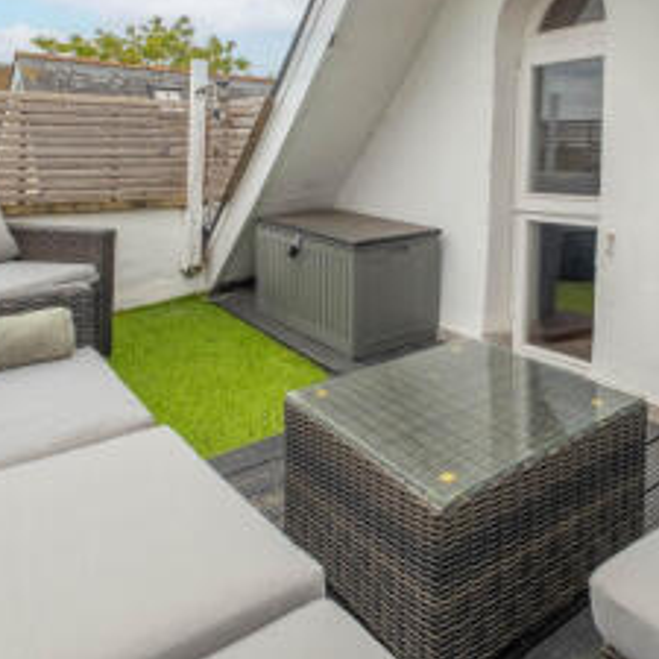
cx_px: 422
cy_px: 198
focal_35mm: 27
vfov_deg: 57.2
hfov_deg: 58.1
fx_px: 582
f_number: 7.1
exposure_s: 1/200
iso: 400
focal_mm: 10
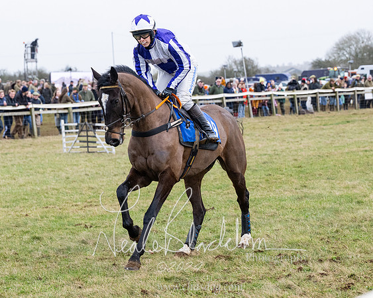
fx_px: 1347
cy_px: 144
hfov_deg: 15.8
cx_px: 157
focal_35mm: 122
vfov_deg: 12.6
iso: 800
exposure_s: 1/1600
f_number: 4
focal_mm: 70
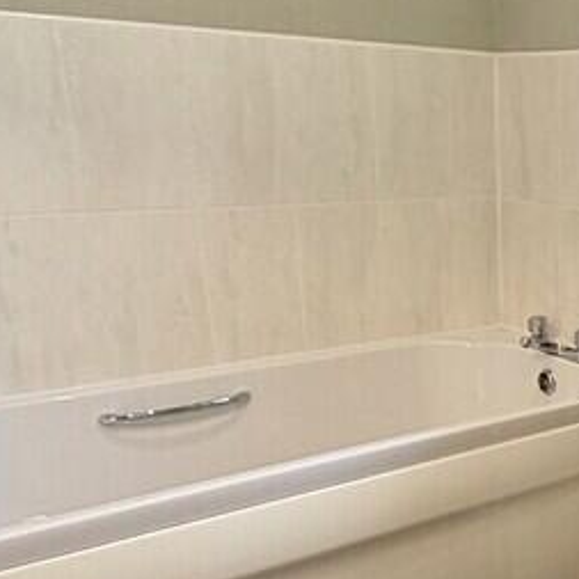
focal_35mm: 50
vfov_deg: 33.4
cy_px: 423
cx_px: 668
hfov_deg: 29.8
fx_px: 946
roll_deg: -2.5
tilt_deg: -18.8
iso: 160
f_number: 2.2
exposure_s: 1/50
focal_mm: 2.22
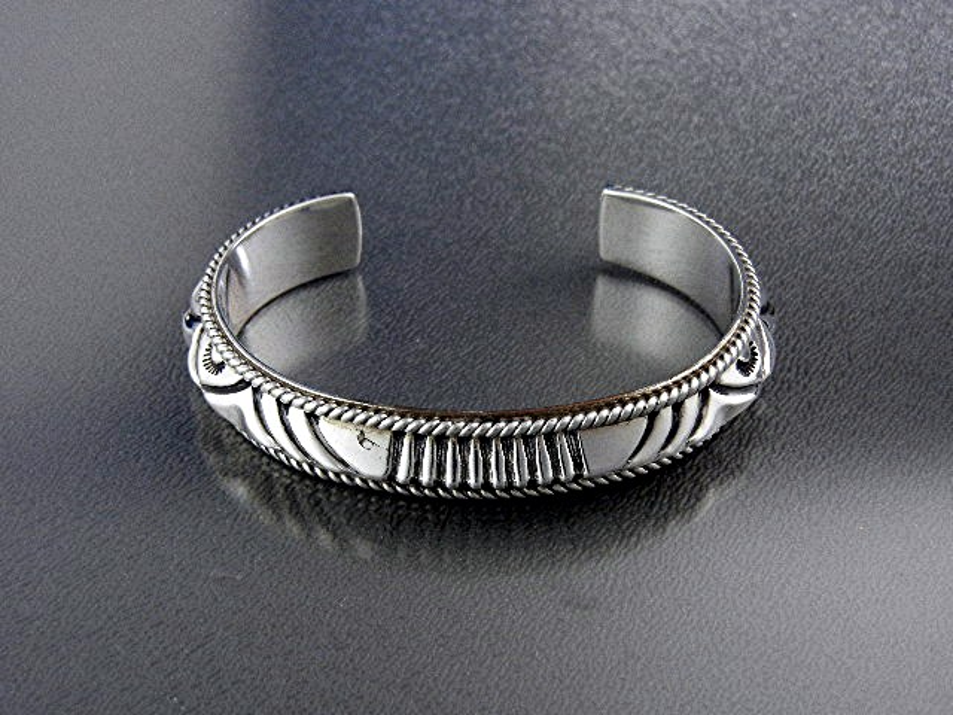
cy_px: 358
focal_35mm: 59
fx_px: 1624
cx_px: 476
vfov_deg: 24.8
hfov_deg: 32.7
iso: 400
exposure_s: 1/40.6
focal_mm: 10.6
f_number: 4
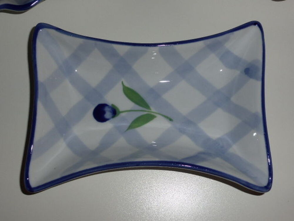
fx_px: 450
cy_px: 110
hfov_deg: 36.2
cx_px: 147
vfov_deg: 27.5
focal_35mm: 53
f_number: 4.4
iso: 100
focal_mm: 9
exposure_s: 1/60
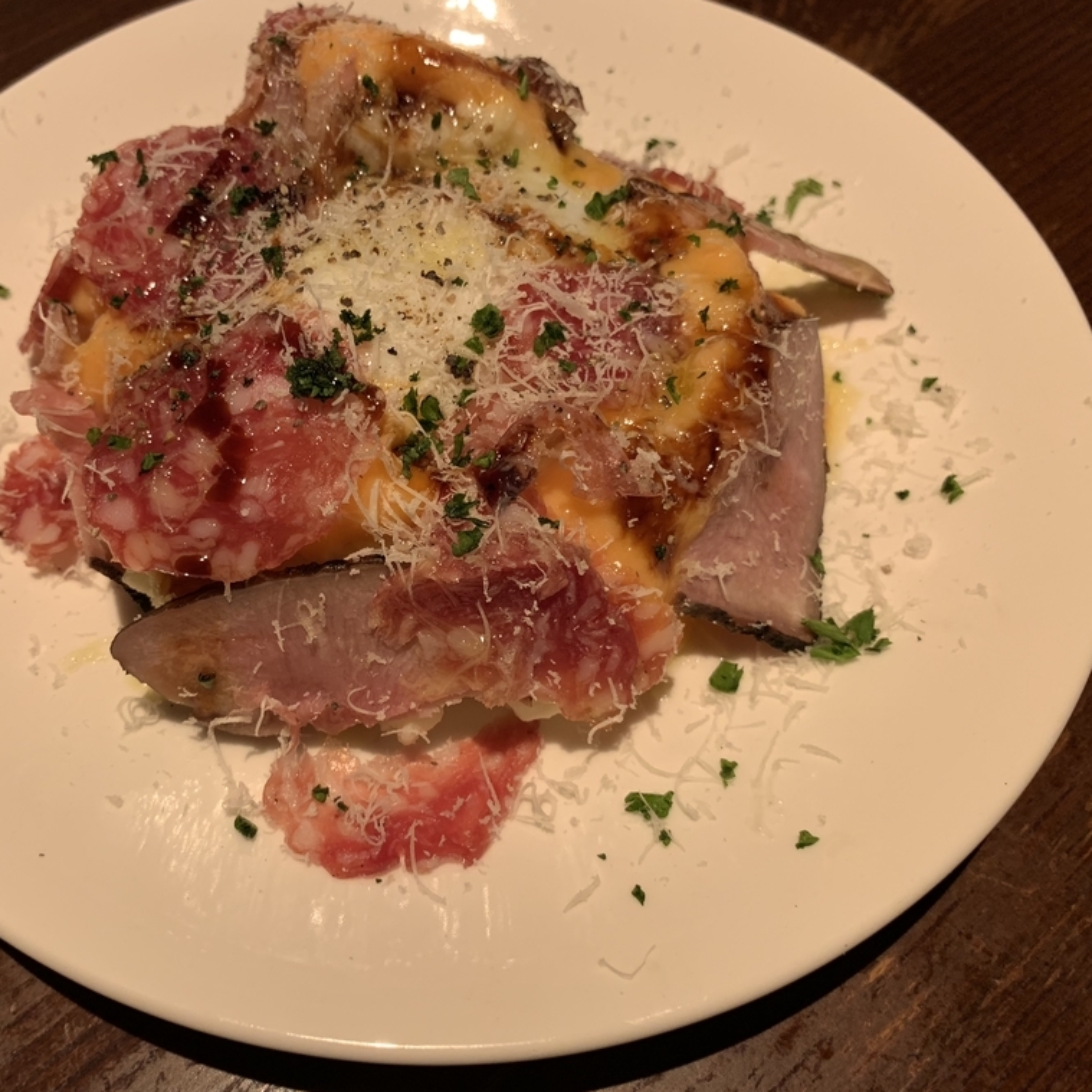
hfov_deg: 52.1
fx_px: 1106
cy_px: 545
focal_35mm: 31
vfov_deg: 52.5
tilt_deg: -58.5
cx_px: 420
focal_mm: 4.25
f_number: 1.8
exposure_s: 1/60
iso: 125
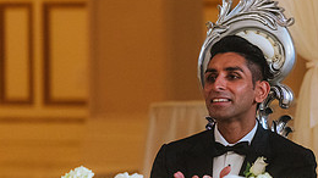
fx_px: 3641
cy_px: 149
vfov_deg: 2.8
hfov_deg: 5.0
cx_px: 276
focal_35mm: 432
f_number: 2.8
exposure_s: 1/160
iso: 2000
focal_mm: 175
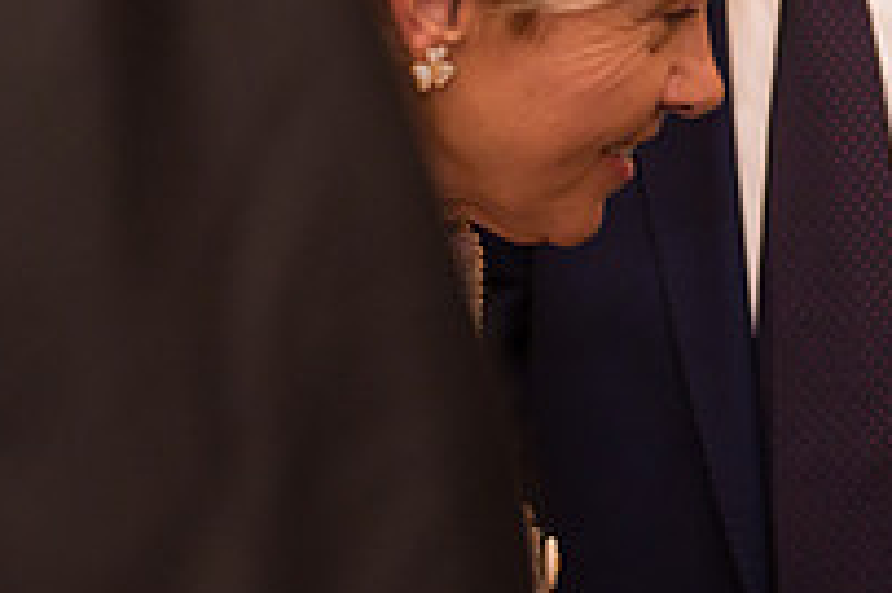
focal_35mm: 179
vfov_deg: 7.7
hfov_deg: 11.2
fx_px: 4432
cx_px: 1157
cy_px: 343
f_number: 3.2
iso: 1600
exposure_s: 1/200
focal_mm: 62
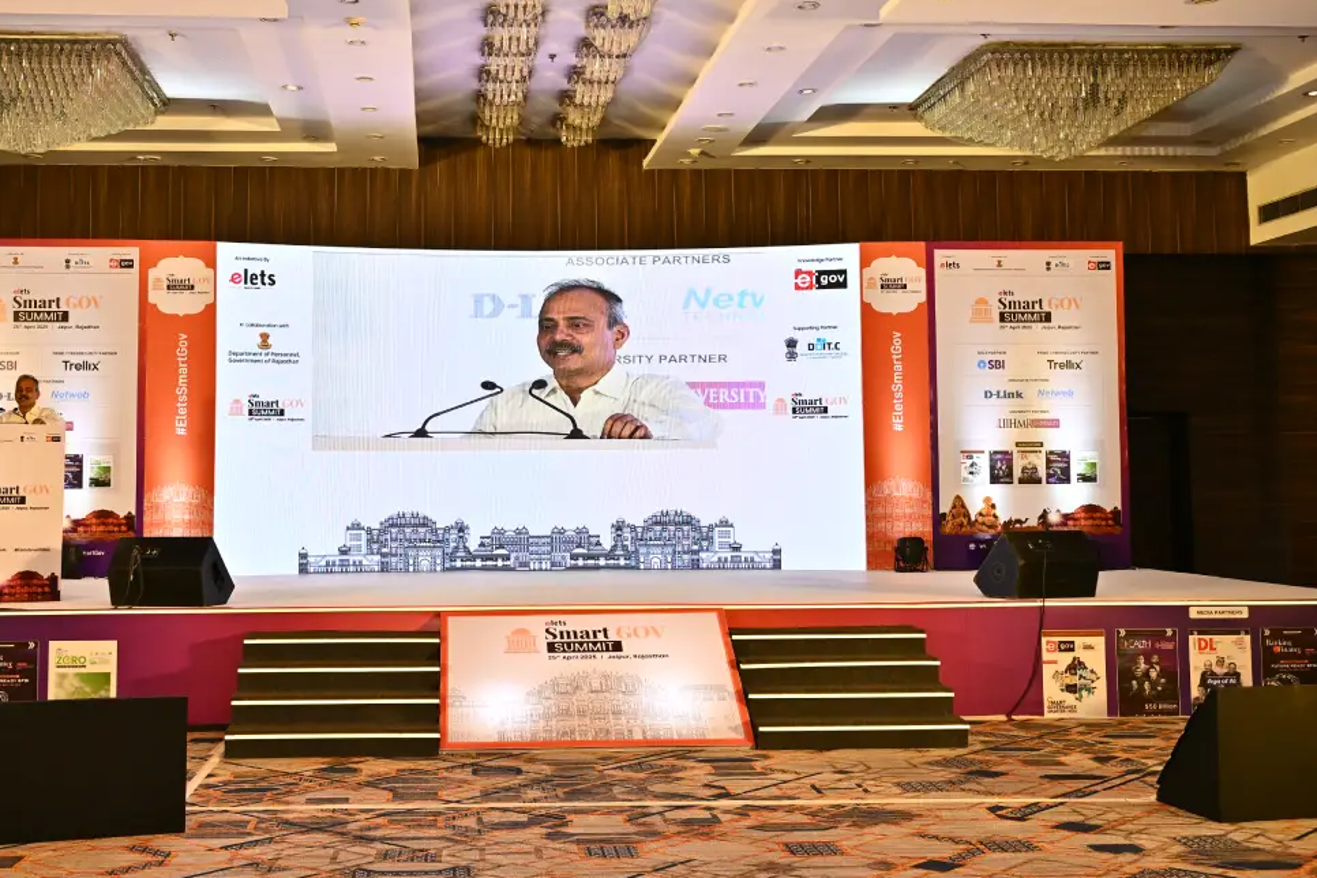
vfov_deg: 32.6
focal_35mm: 41
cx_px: 534
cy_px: 371
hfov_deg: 47.2
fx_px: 1500
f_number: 4.5
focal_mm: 33
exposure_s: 1/200
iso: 640
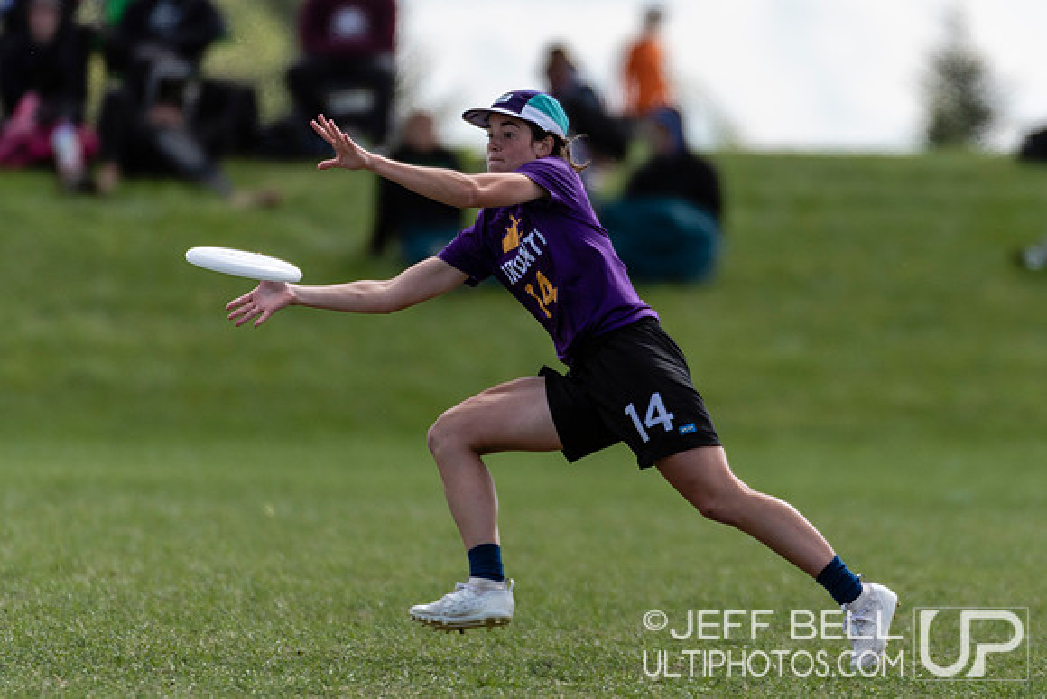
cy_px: 284
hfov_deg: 2.6
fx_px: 23151
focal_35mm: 796
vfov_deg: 1.7
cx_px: 674
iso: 110
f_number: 4
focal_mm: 400
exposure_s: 1/1250
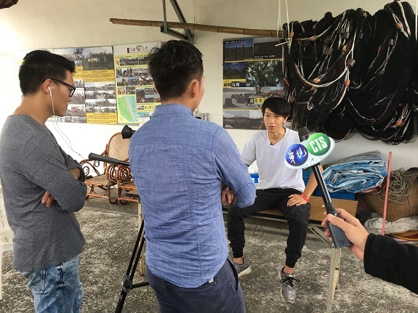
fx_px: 350
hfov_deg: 61.7
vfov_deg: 48.2
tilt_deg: -7.4
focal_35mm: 29
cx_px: 209
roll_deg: +0.0
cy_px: 156
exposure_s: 1/30
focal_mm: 4.15
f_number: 2.2
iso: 25
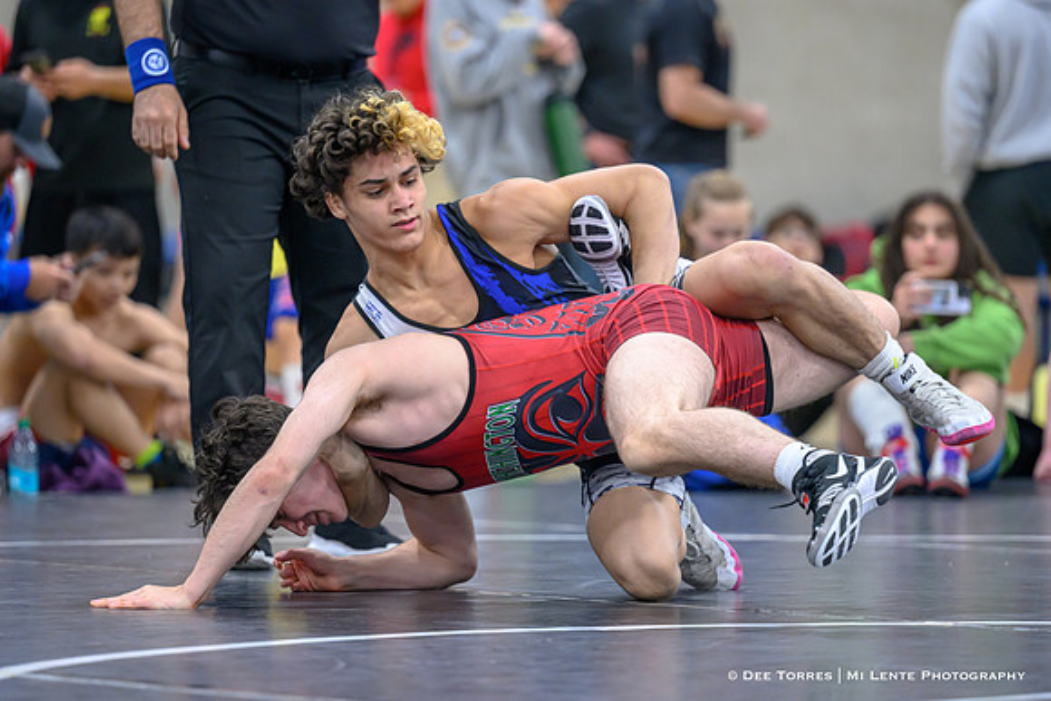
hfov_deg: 10.2
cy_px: 395
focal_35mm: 201
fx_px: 5869
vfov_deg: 6.8
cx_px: 533
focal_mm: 165
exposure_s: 1/800
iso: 3200
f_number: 2.8
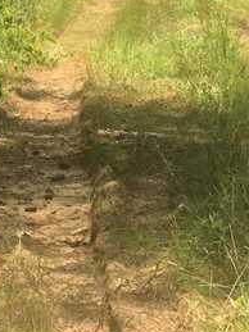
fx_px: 1853
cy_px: -256
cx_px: 74
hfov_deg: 7.7
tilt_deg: +4.9
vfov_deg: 9.8
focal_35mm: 193
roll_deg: +1.4
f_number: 2.4
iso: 16
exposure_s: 1/251
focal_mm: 6
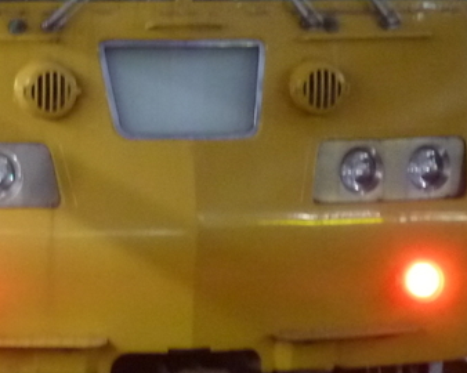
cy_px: 113
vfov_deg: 8.0
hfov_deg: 9.9
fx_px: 2680
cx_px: 94
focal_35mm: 194
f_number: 4.4
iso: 400
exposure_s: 1/4
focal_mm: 10
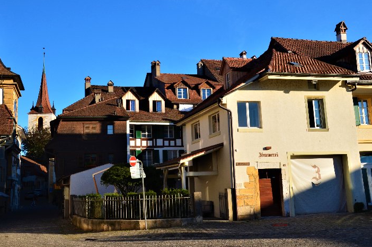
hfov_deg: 47.5
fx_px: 423
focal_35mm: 41
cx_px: 177
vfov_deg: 32.5
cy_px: 112
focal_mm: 24
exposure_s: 1/200
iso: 320
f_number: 10
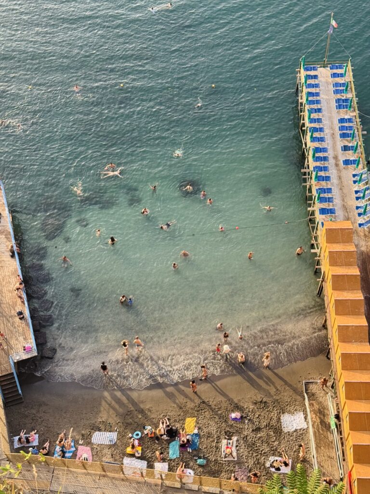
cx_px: 185
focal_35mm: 48
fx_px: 684
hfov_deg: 30.3
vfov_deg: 39.7
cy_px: 247
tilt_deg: -55.7
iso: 64
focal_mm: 6.76
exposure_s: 1/514
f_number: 1.78
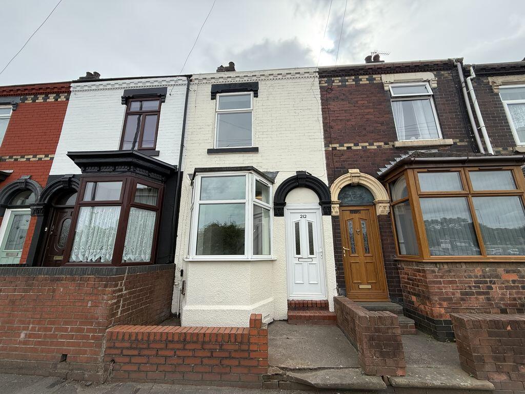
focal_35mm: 14
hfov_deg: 102.1
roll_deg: +0.5
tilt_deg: +17.2
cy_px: 197
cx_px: 262
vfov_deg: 85.7
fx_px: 212
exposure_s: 1/1312
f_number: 2.2
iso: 50
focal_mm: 2.22
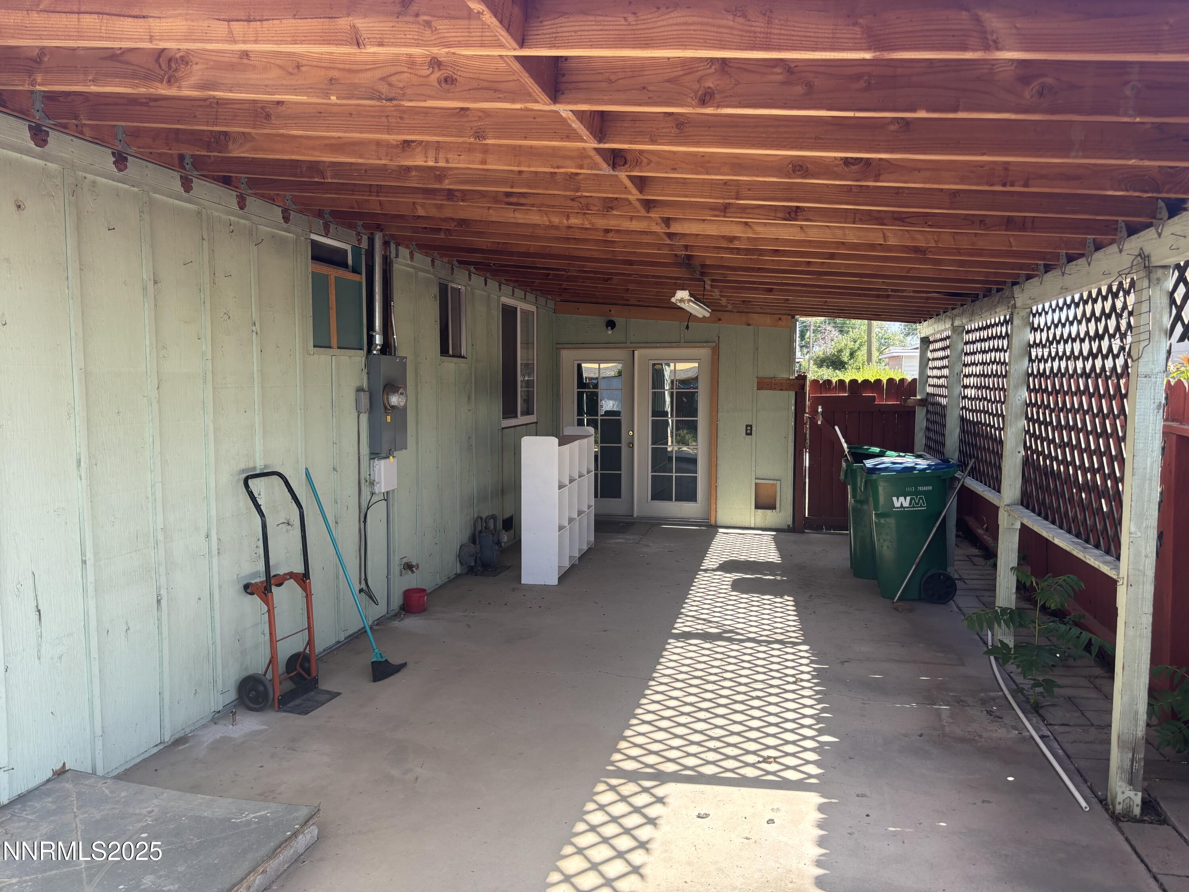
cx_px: 594
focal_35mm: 26
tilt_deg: -5.1
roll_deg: -0.4
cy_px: 446
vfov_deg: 53.1
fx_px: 893
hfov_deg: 67.3
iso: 50
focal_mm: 5.96
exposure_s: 1/279
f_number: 1.6
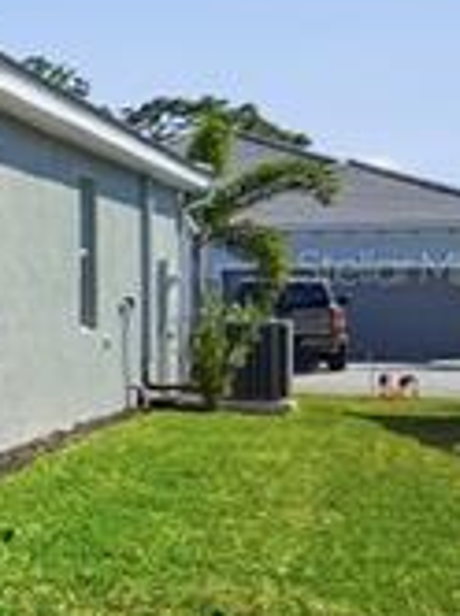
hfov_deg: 8.1
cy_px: 267
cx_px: -1391
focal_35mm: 95
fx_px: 1688
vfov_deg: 20.7
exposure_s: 1/8000
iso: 1600
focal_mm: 16
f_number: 8
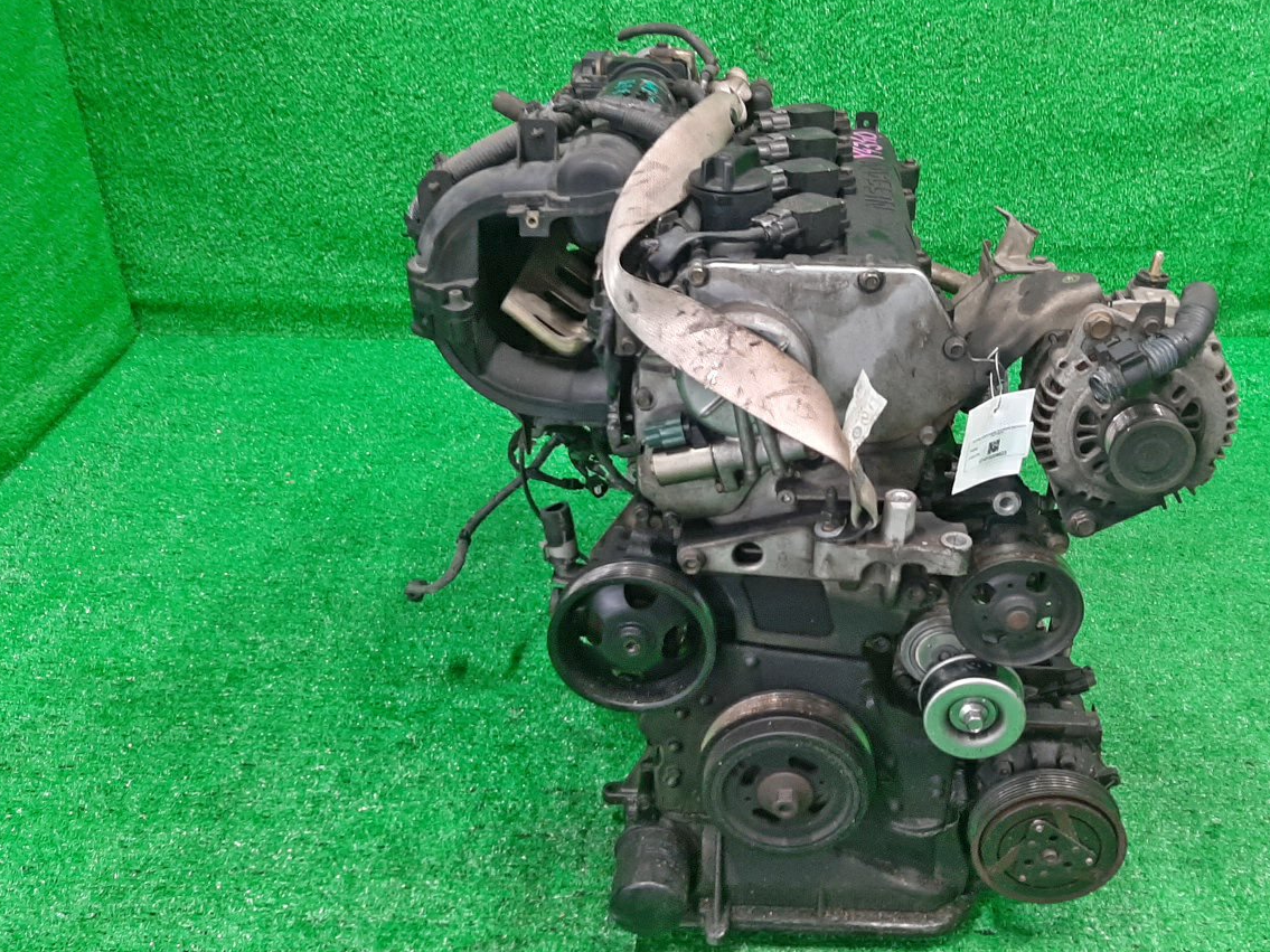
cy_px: 501
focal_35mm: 33
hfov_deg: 55.0
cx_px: 749
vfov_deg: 42.9
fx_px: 1211
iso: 172
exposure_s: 1/50
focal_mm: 3.93
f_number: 1.7
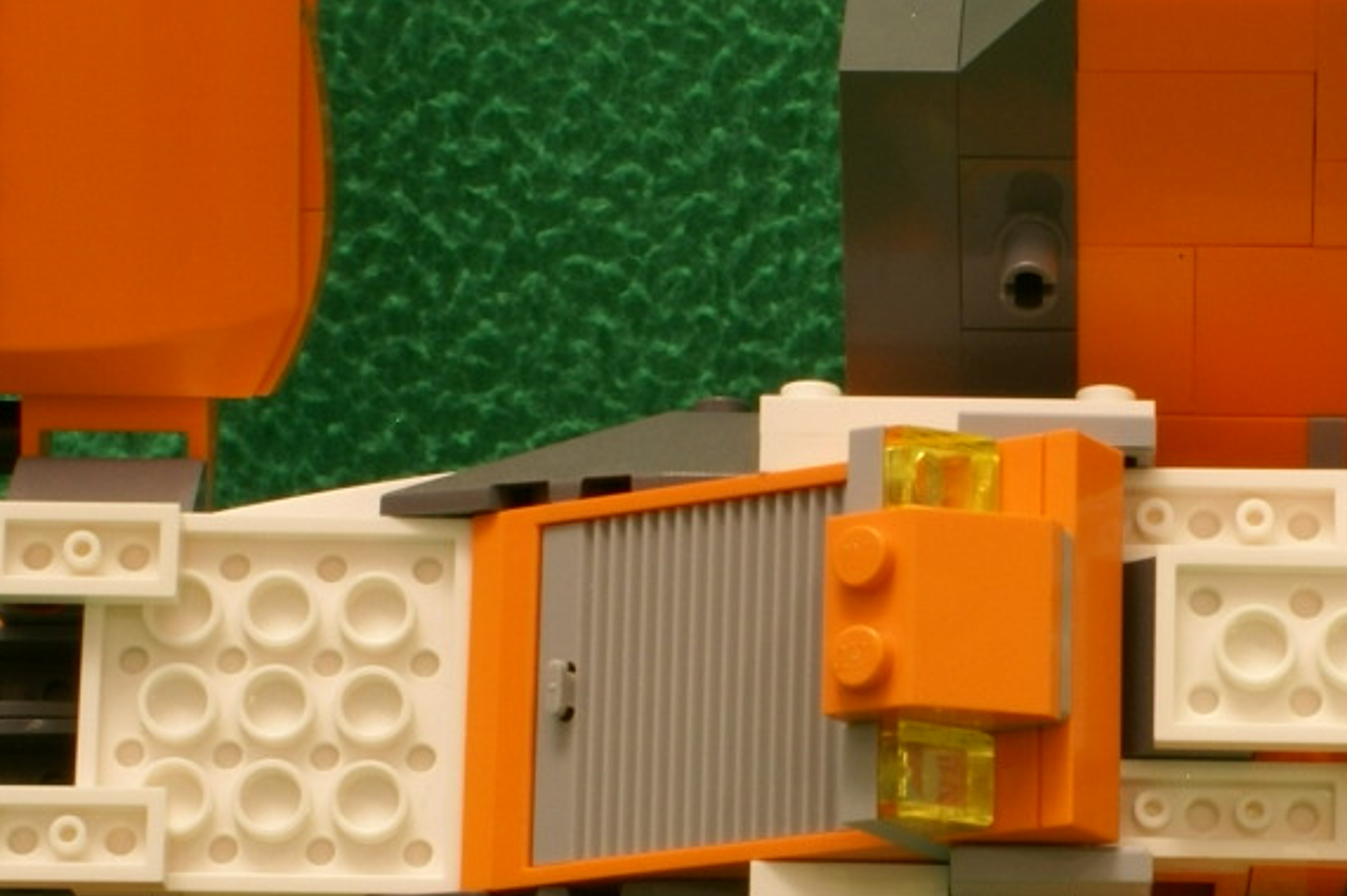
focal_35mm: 177
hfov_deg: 11.5
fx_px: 6607
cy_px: 677
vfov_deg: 7.8
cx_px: 1269
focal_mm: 35
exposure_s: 30
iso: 100
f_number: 22
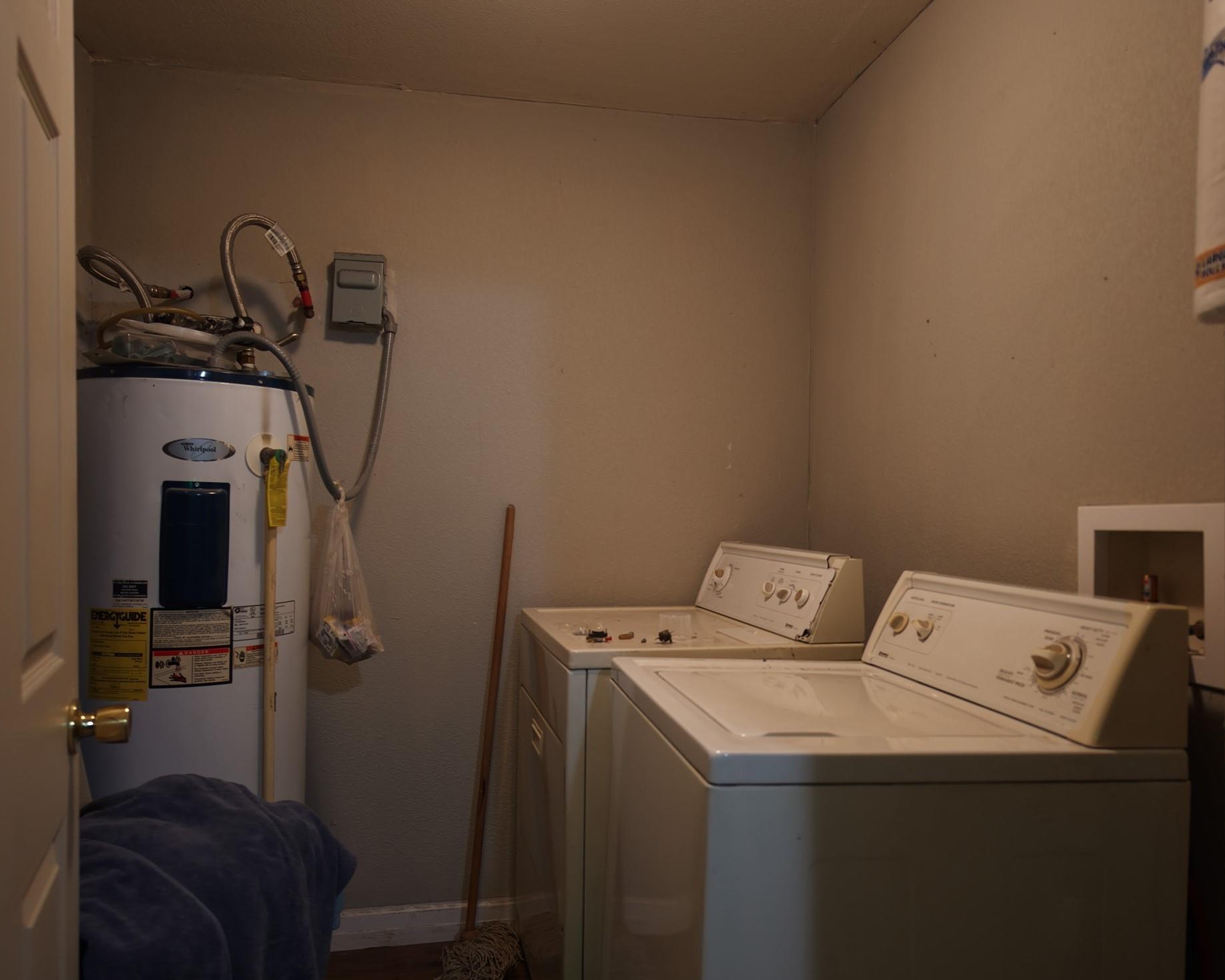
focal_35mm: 26
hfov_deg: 66.0
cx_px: 617
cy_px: 497
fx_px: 943
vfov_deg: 54.9
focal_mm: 8.67
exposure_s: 1/15
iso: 160
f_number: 1.8
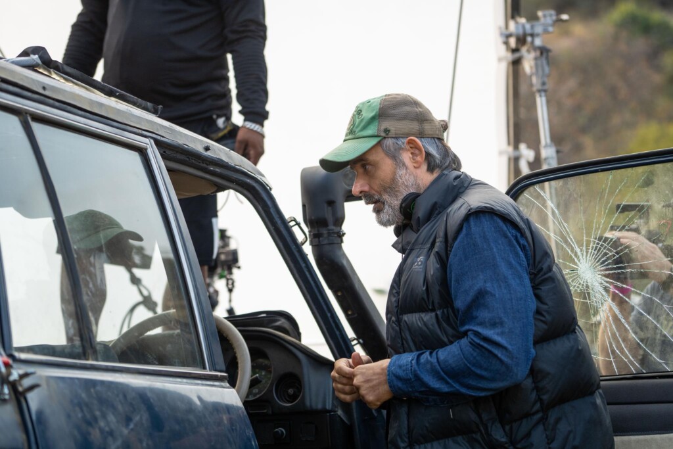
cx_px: 336
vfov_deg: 12.2
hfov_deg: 18.3
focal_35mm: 112
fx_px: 2094
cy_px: 224
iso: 800
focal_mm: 112
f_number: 4
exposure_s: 1/1000
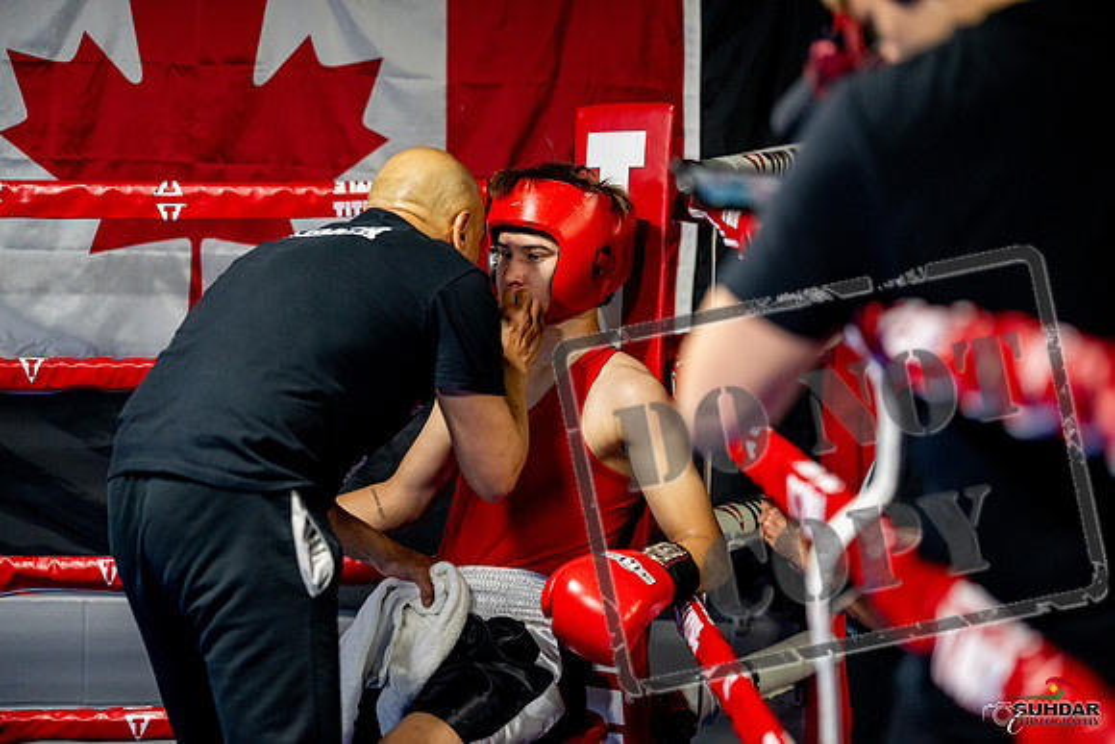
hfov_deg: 21.9
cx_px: 558
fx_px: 2881
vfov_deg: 14.7
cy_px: 372
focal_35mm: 93
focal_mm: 93
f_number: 2
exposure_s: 1/800
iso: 4000
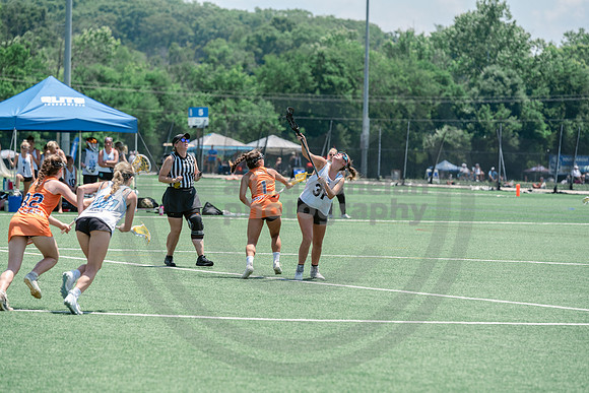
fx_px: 3273
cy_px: 196
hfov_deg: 10.3
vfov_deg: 6.9
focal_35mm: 200
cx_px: 294
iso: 400
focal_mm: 200
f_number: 5
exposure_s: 1/1600
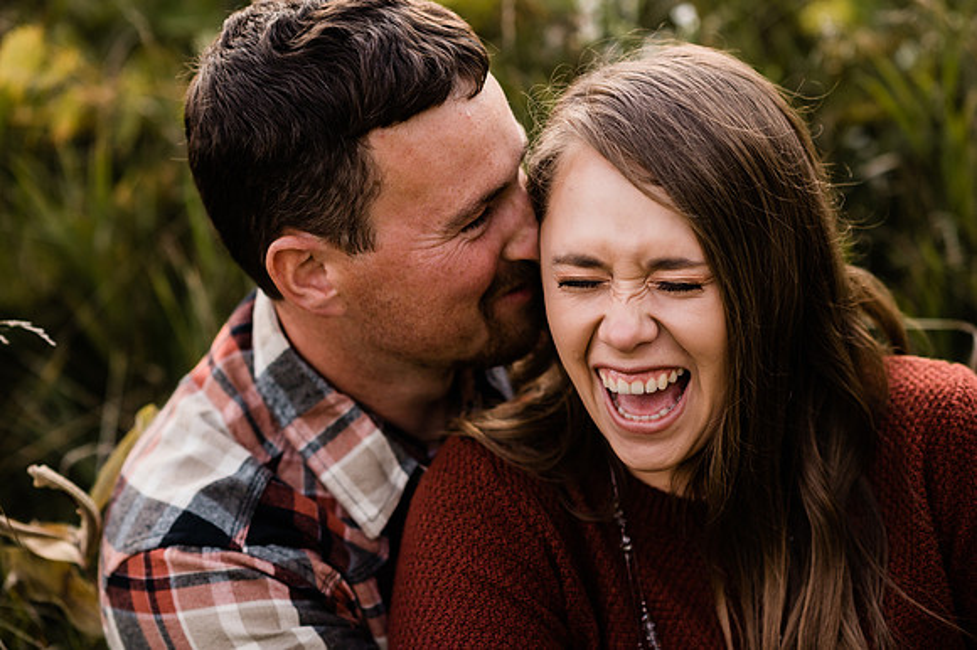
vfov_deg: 16.1
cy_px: 325
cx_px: 488
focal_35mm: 85
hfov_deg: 23.9
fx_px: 2305
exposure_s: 1/200
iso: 500
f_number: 2.5
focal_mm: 85
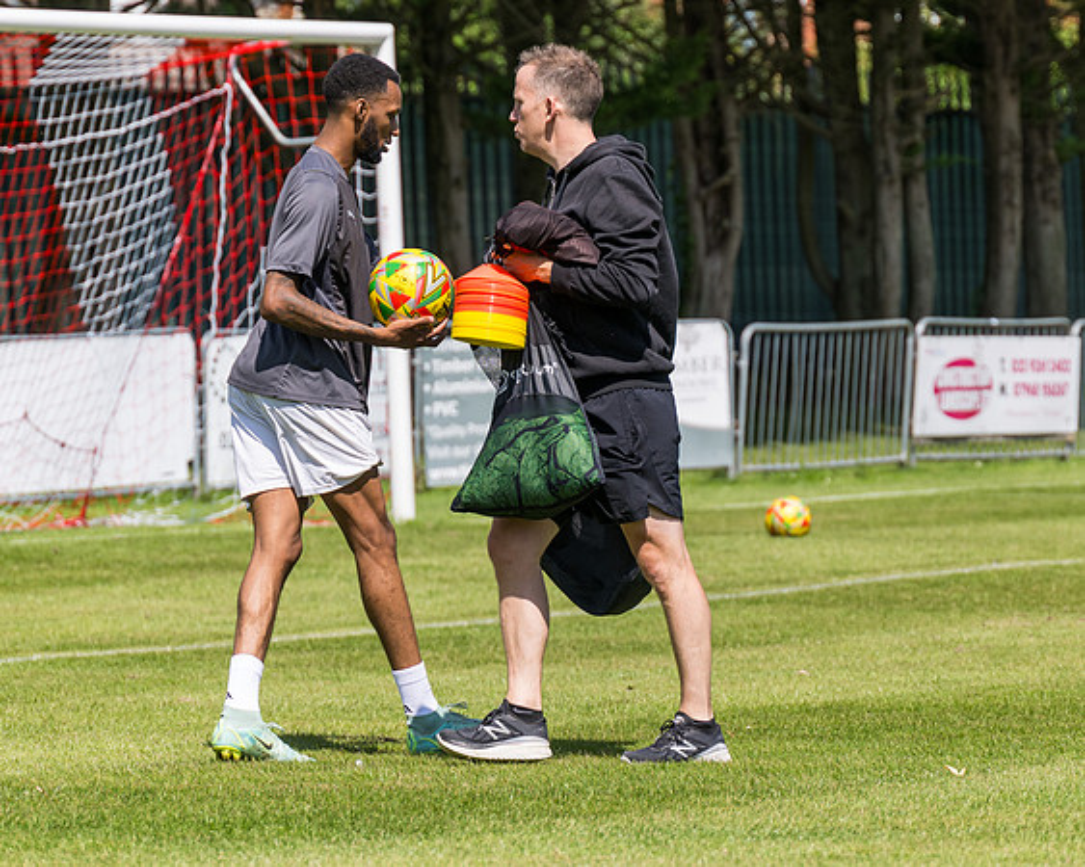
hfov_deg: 7.6
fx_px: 8177
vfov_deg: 6.1
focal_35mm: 255
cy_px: 524
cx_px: 685
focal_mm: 125
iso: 125
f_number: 4
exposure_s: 1/1600
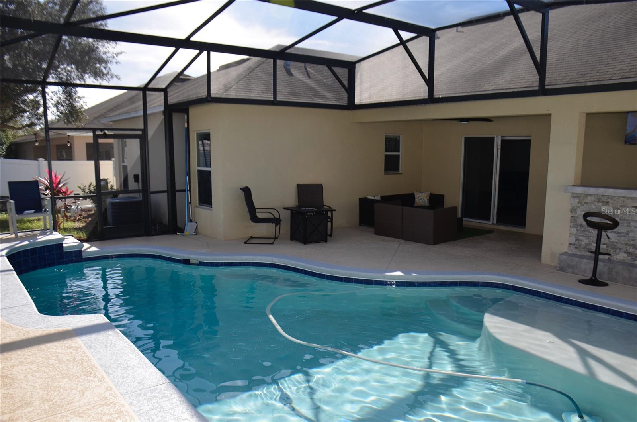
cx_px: 318
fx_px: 477
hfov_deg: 67.5
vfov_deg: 47.7
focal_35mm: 27
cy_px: 211
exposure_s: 1/250
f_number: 6.3
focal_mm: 18
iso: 100
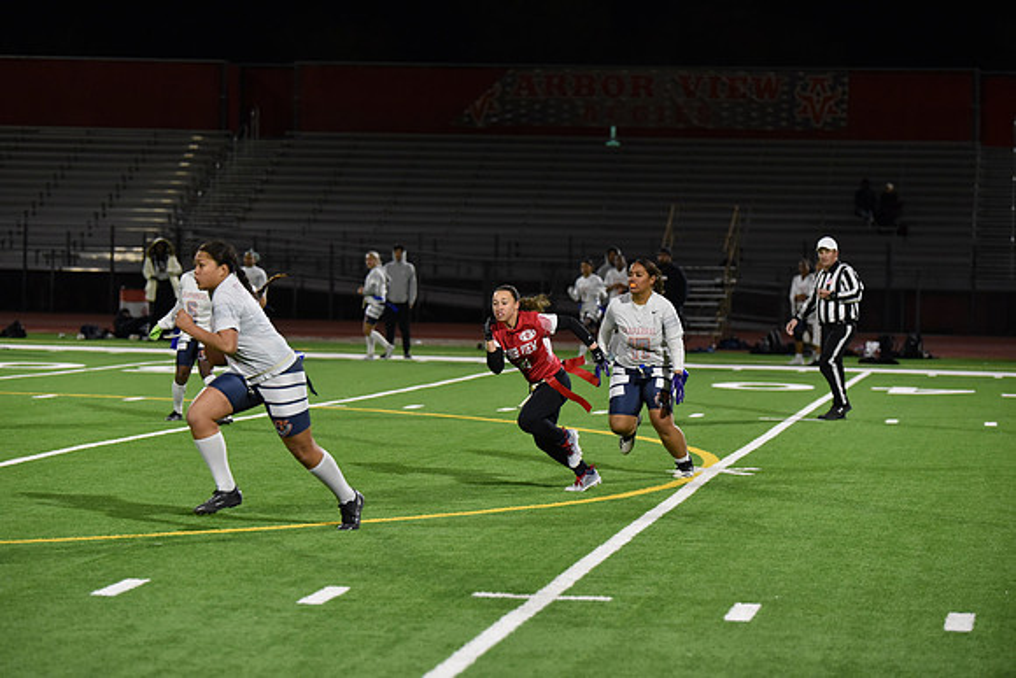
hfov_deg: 16.4
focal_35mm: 125
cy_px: 339
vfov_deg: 11.0
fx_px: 3528
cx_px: 508
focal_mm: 125
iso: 3200
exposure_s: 1/640
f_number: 2.8
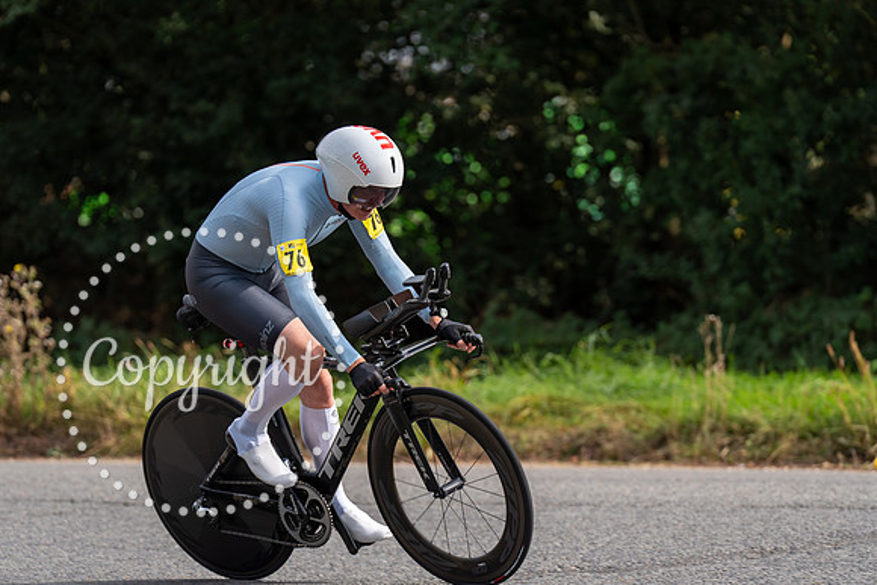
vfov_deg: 7.0
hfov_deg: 10.4
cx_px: 438
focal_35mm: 197
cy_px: 292
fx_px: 4800
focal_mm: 197
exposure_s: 1/1000
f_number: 4
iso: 100
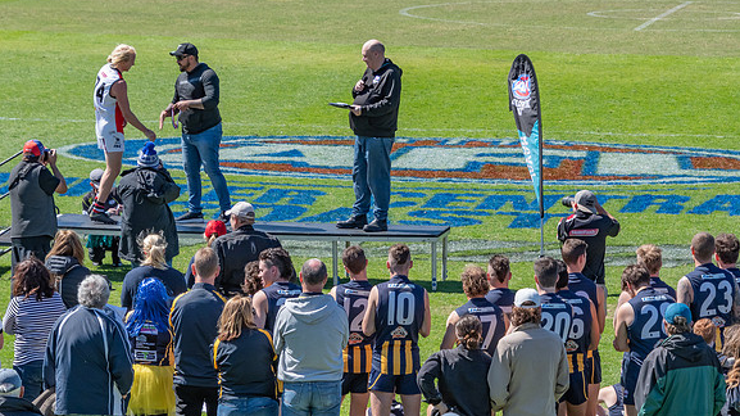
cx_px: 353
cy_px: 168
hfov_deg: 9.2
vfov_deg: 5.2
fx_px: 4590
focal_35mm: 234
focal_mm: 135
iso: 800
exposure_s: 1/1250
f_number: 8
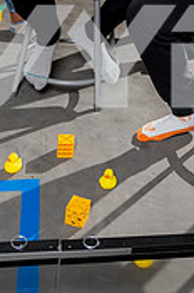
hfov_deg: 20.0
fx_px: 544
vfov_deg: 26.7
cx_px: 156
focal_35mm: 67
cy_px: -60
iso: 100
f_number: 4.5
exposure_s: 1/250
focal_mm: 26
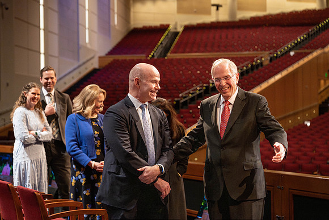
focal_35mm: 76
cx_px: 178
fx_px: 692
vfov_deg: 18.0
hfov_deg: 26.7
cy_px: 101
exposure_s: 1/250
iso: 2500
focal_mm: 70
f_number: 3.5
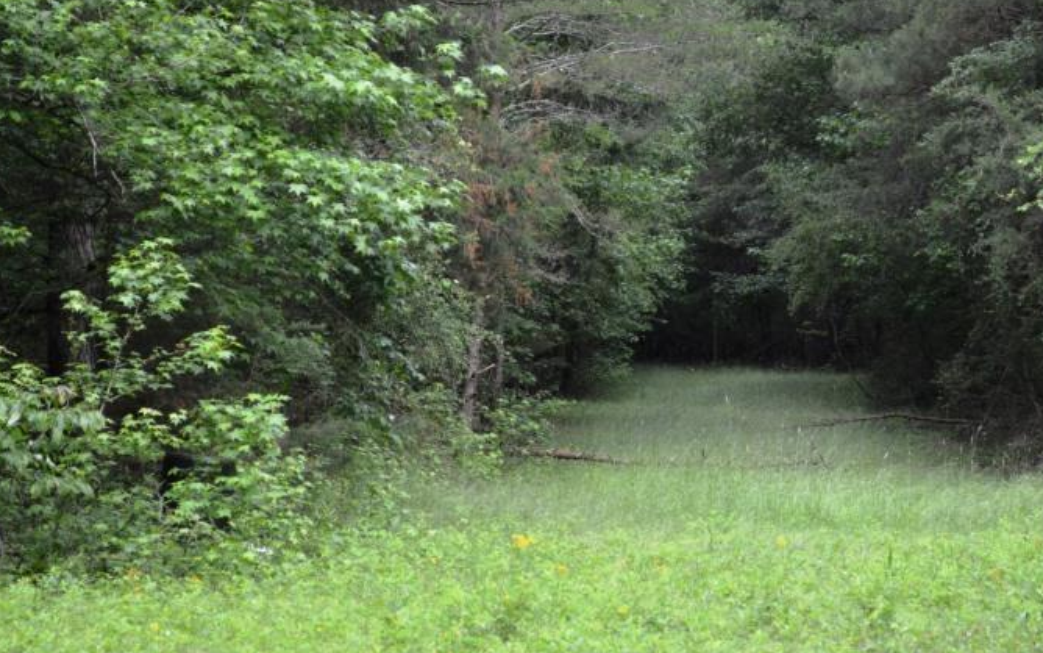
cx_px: 759
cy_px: 413
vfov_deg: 11.2
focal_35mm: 117
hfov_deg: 17.7
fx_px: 3327
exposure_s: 1/500
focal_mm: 50
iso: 900
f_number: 5.6
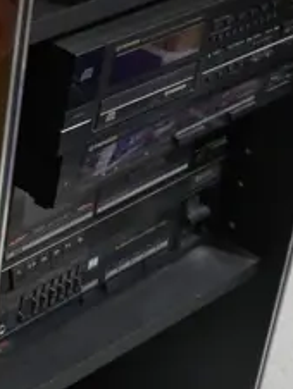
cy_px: 231
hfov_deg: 11.1
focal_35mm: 127
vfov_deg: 15.5
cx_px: -177
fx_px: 1431
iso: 800
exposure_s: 1/60
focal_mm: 14
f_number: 3.5
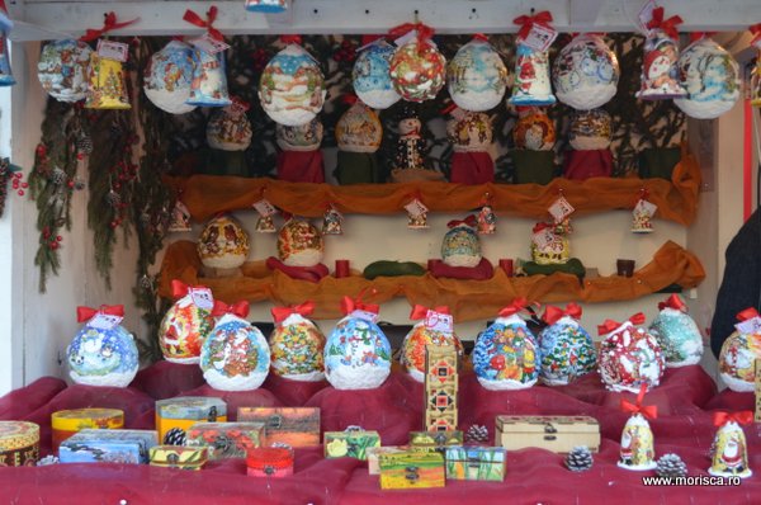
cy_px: 252
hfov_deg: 36.9
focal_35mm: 54
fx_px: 1140
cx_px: 380
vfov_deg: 25.0
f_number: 5
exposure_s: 1/60
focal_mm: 36
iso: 400
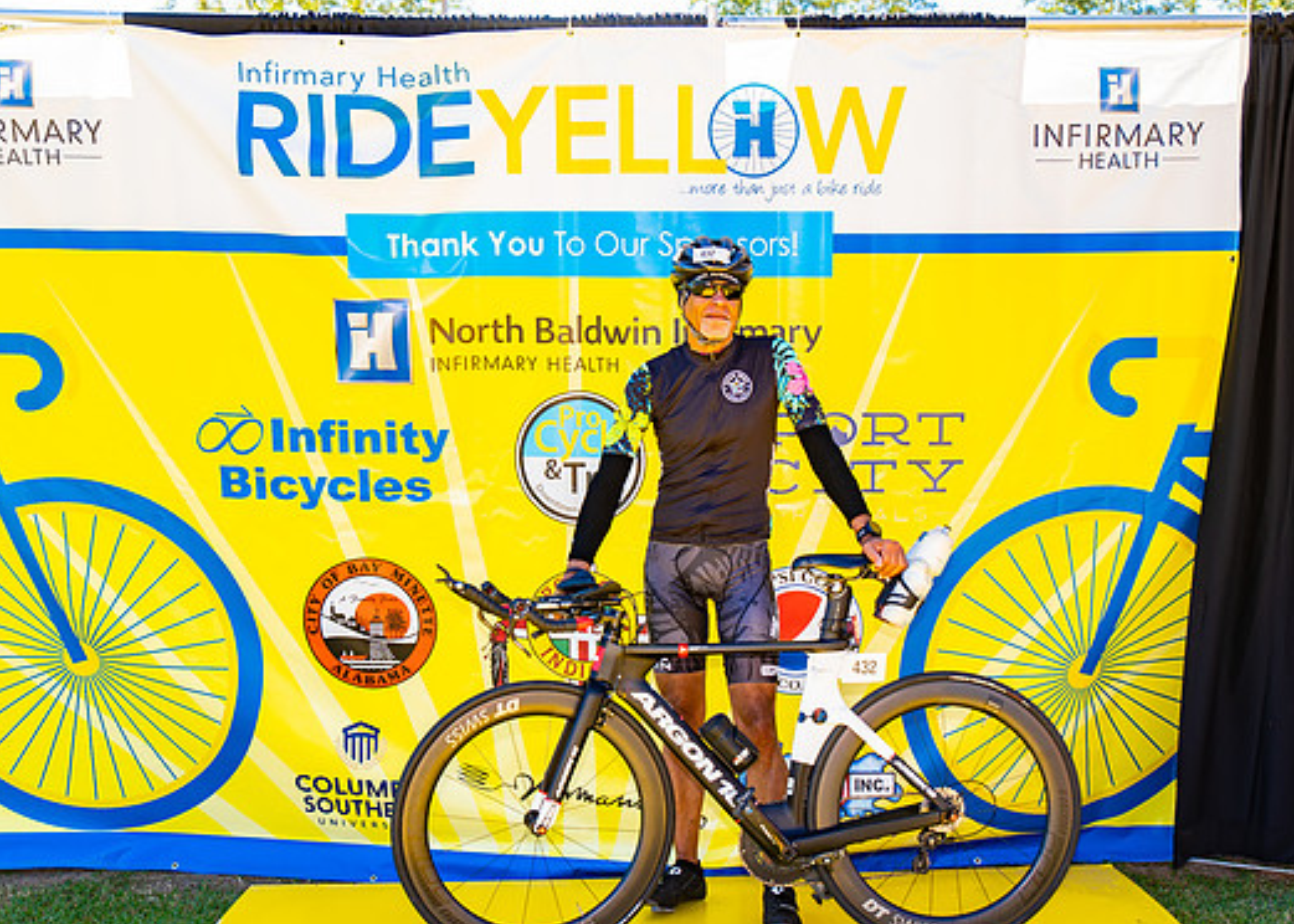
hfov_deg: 41.8
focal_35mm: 46
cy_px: 536
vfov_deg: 30.5
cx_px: 711
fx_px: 1690
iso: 100
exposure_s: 1/200
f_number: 2.8
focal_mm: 35
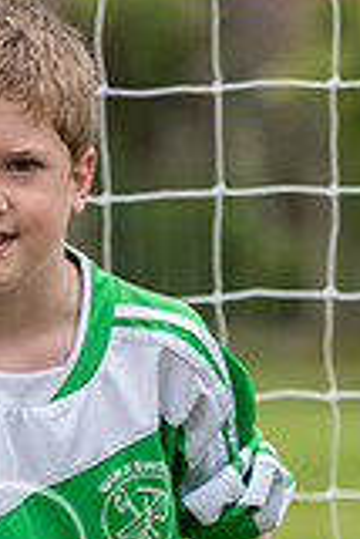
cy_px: 620
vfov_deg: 3.8
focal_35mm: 547
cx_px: 13
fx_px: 8187
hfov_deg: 2.5
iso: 500
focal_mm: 130
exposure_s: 1/1250
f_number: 5
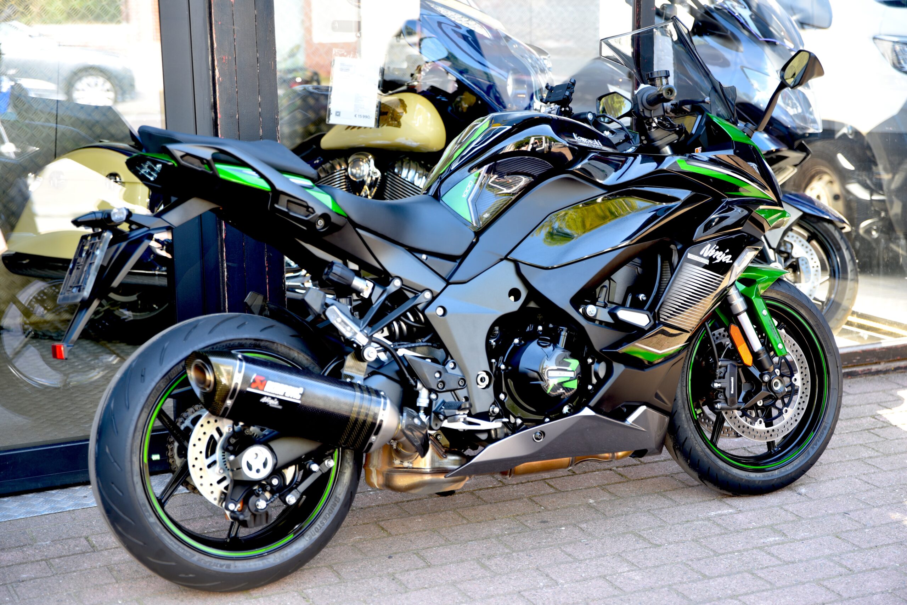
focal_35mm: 65
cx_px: 454
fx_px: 1638
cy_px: 302
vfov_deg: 20.9
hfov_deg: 30.9
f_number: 2.8
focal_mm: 65
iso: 100
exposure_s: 1/50
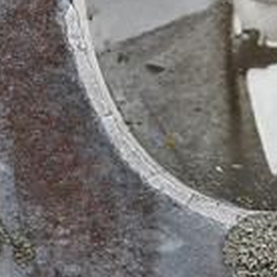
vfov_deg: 4.9
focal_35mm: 354
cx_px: 339
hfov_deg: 4.9
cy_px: -43
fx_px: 3205
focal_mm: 66
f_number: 5.6
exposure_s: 1/500
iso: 360
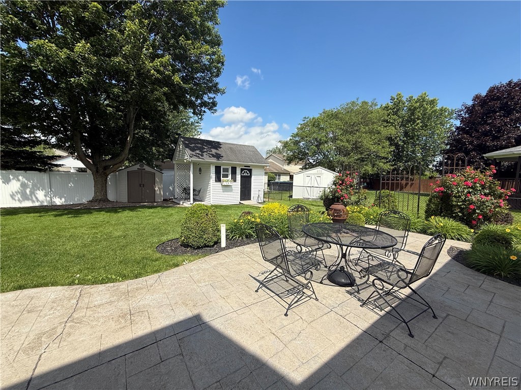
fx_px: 211
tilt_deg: -3.6
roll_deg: -1.0
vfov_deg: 85.7
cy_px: 195
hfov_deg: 102.1
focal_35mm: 14
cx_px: 260
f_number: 2.2
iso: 50
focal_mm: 2.22
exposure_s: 1/1698
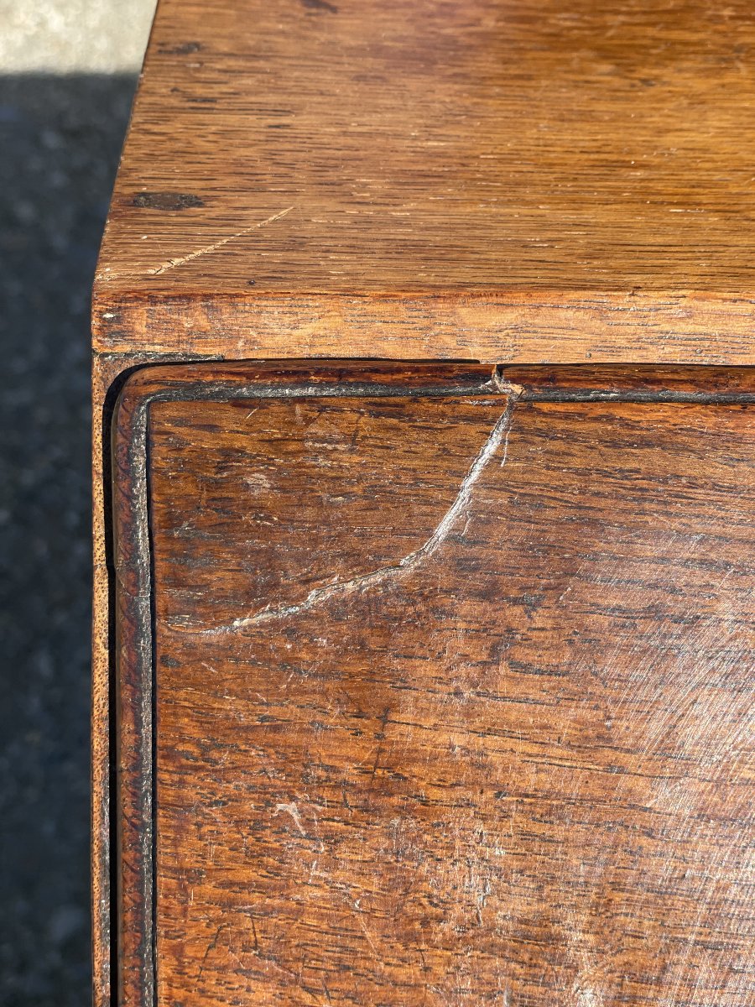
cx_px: 378
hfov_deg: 28.0
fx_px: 1512
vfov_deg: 36.8
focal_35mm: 52
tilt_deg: -41.5
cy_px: 504
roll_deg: +0.6
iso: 25
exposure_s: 1/737
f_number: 2
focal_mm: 6
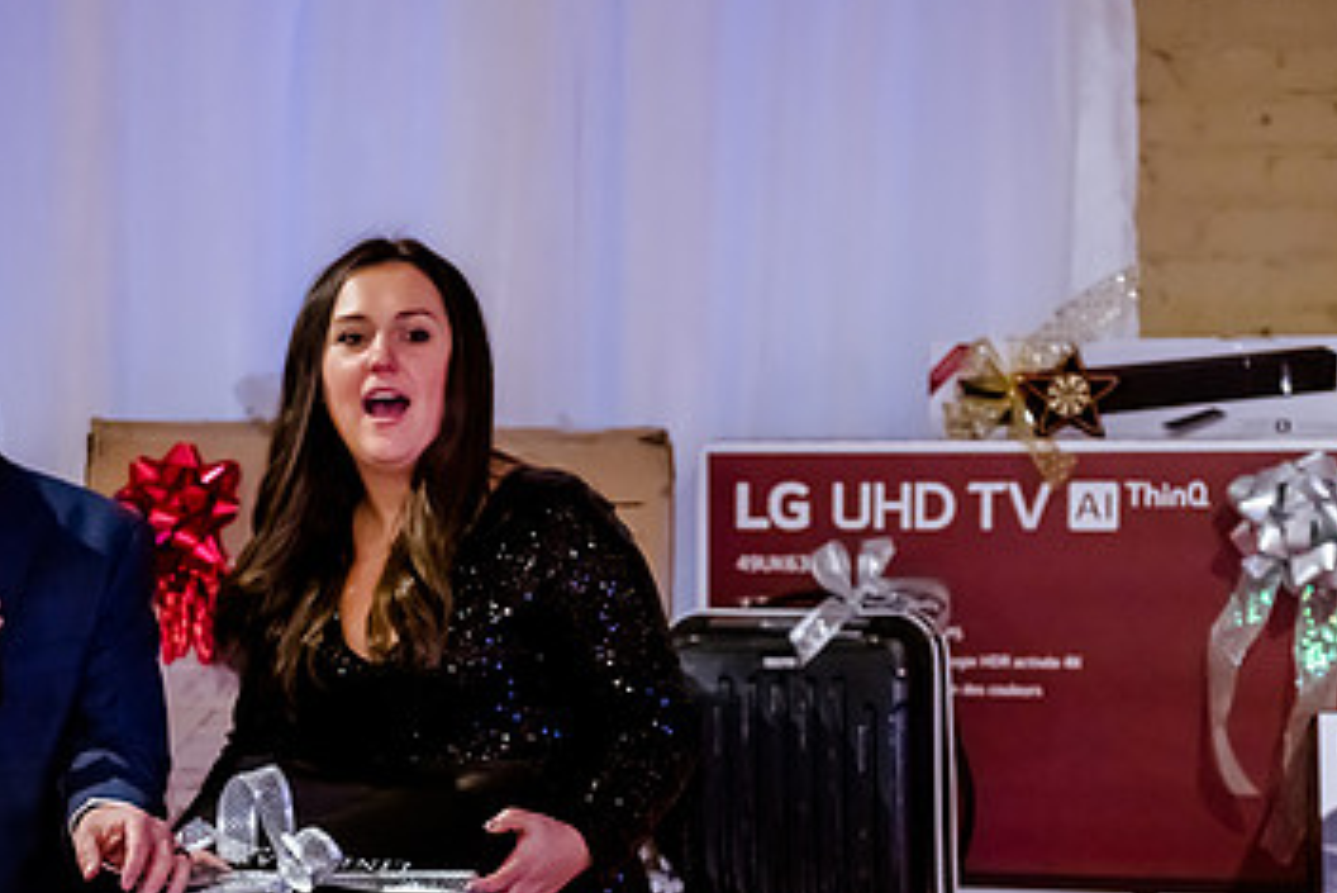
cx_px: 429
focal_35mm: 99
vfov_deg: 13.8
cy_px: 652
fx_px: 3678
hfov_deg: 20.5
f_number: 2.8
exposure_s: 1/200
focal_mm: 60
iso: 5000
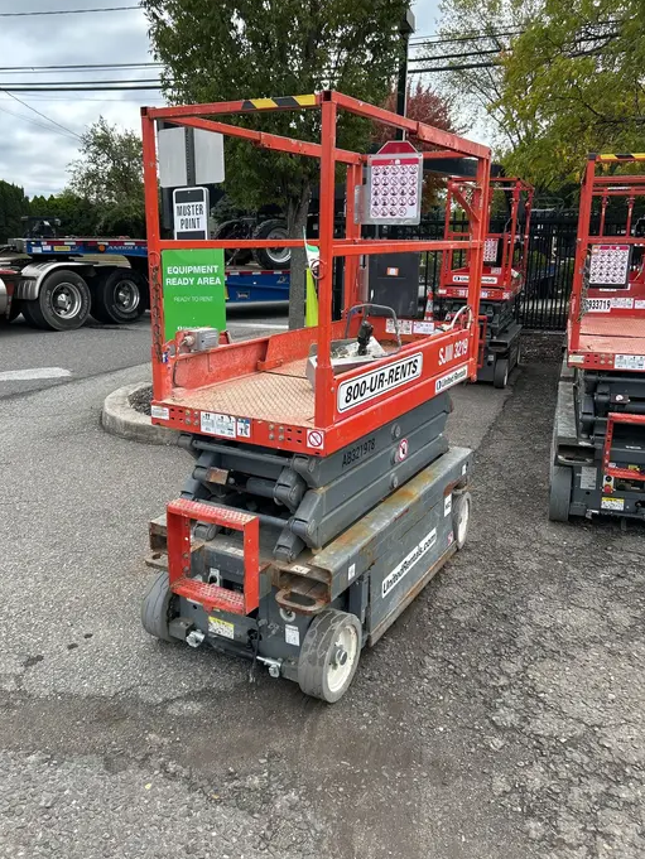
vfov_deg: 63.4
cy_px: 403
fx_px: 695
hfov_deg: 49.8
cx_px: 326
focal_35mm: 28
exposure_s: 1/1183
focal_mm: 5.7
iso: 50
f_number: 1.5
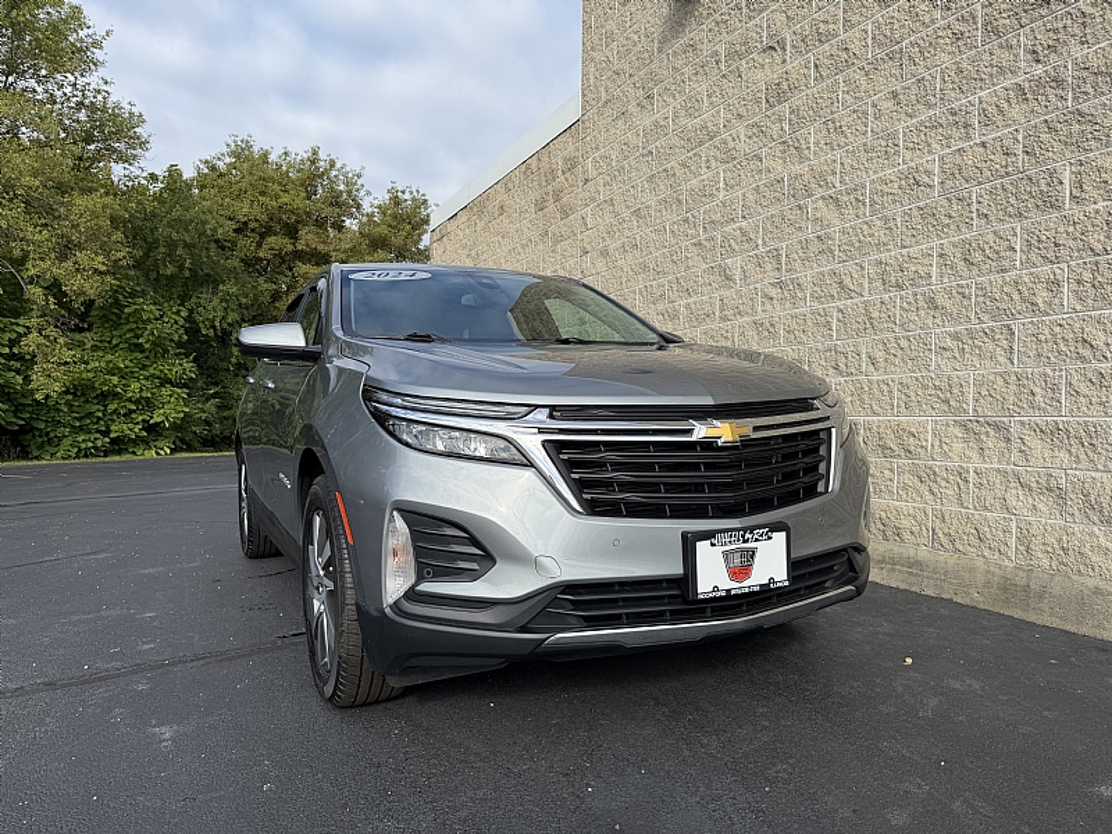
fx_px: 771
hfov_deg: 71.6
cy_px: 417
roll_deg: -0.5
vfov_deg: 56.8
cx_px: 556
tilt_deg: -0.3
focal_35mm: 24
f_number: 1.78
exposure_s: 1/3145
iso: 80
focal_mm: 6.76
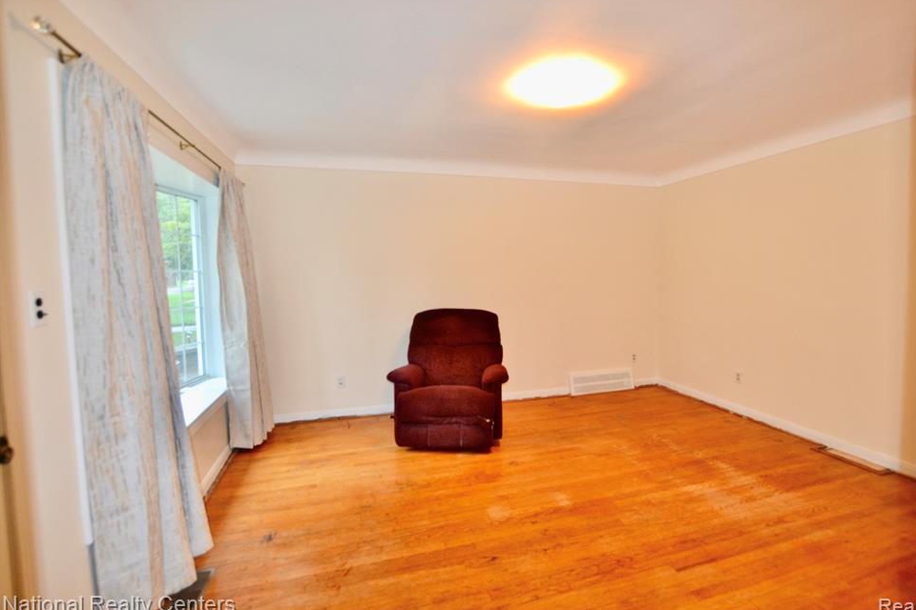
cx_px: 487
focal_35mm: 16
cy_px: 296
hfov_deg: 96.6
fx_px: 407
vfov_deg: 73.7
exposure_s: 1/60
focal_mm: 10
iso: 500
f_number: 3.5
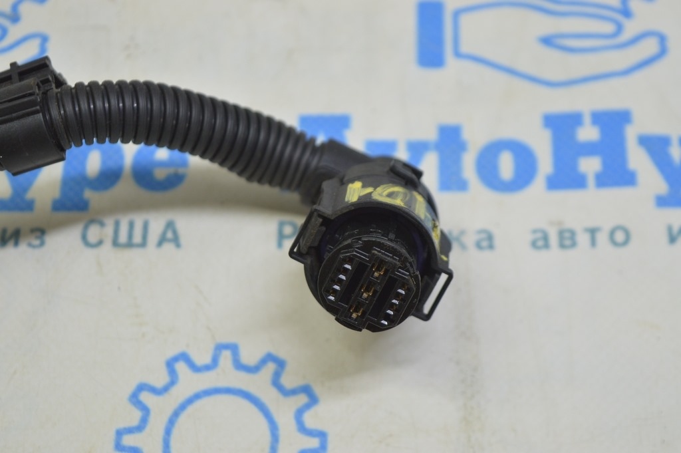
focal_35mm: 78
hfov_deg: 26.0
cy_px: 226
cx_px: 340
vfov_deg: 17.5
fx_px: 1474
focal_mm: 52
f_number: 5.6
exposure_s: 1/25
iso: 400
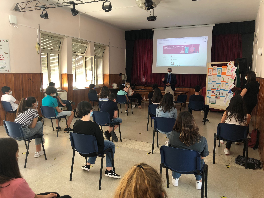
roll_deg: +0.4
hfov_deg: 63.4
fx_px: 214
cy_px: 99
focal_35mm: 28
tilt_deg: -5.8
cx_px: 132
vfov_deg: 49.7
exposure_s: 1/20
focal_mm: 4
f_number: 1.8
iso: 40
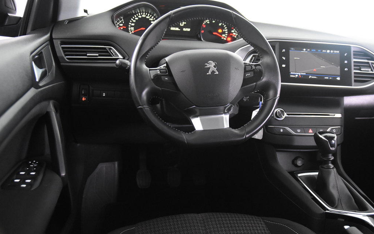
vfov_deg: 34.4
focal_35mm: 37
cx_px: 187
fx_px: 377
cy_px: 123
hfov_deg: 52.7
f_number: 3
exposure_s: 1/40
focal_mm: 24
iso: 4500
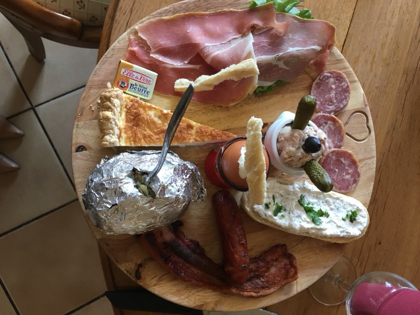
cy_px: 158
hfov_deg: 61.7
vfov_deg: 48.2
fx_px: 352
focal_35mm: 29
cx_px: 210
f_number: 2.2
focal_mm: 4.15
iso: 125
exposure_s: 1/33
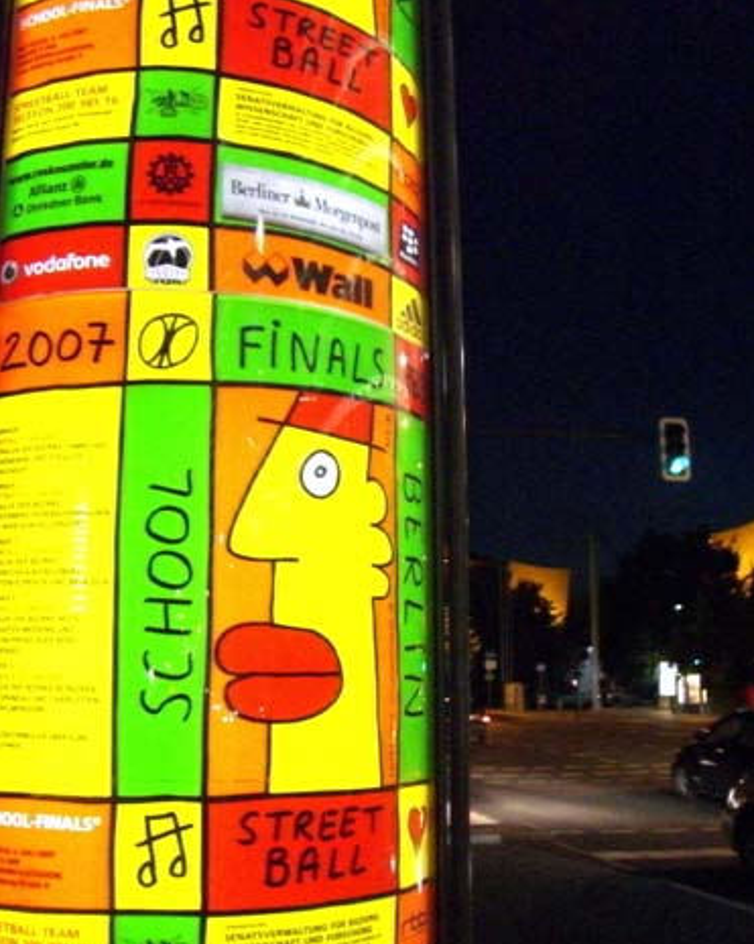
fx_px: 1116
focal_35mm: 40
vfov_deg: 45.8
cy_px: 490
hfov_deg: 37.3
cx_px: 379
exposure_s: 1/40
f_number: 2.7
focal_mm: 6.2
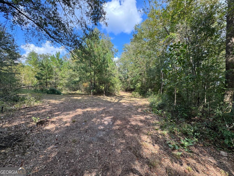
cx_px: 117
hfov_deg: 102.1
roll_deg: -2.7
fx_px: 95
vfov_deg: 85.7
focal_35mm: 14
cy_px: 88
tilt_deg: +1.0
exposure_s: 1/235
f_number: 2.2
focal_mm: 2.22
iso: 40
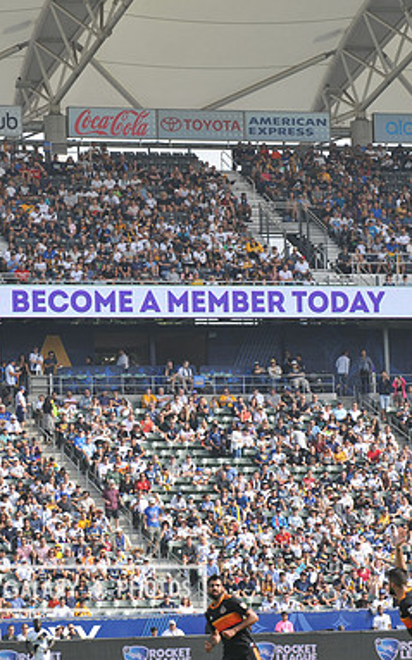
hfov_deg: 7.3
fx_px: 3219
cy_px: 329
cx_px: 84
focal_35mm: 179
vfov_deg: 11.7
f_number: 9
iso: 200
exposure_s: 1/320
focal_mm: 116
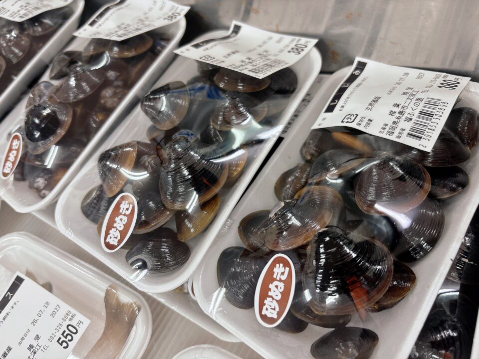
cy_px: 180
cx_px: 240
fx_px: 360
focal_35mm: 26
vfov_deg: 53.1
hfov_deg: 67.3
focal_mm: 5.96
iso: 100
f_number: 1.6
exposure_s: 1/60
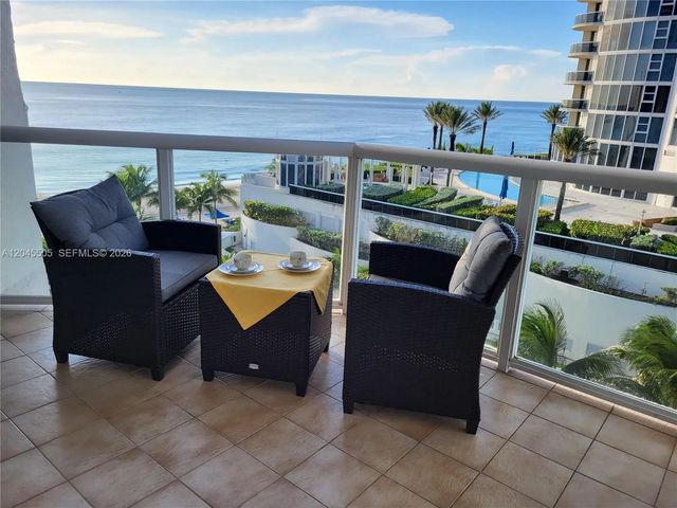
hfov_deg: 67.3
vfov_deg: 53.1
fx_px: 508
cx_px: 338
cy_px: 254
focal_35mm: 26
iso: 40
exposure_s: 1/756
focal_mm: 5.4
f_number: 1.8
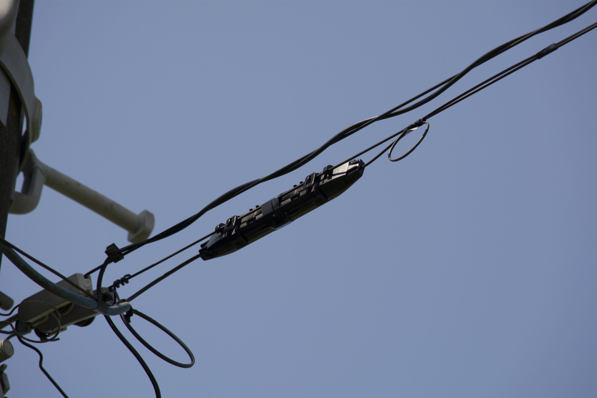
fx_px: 5969
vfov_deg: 3.8
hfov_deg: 5.7
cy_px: 199
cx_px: 298
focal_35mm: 360
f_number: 8
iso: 200
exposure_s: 1/800
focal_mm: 240
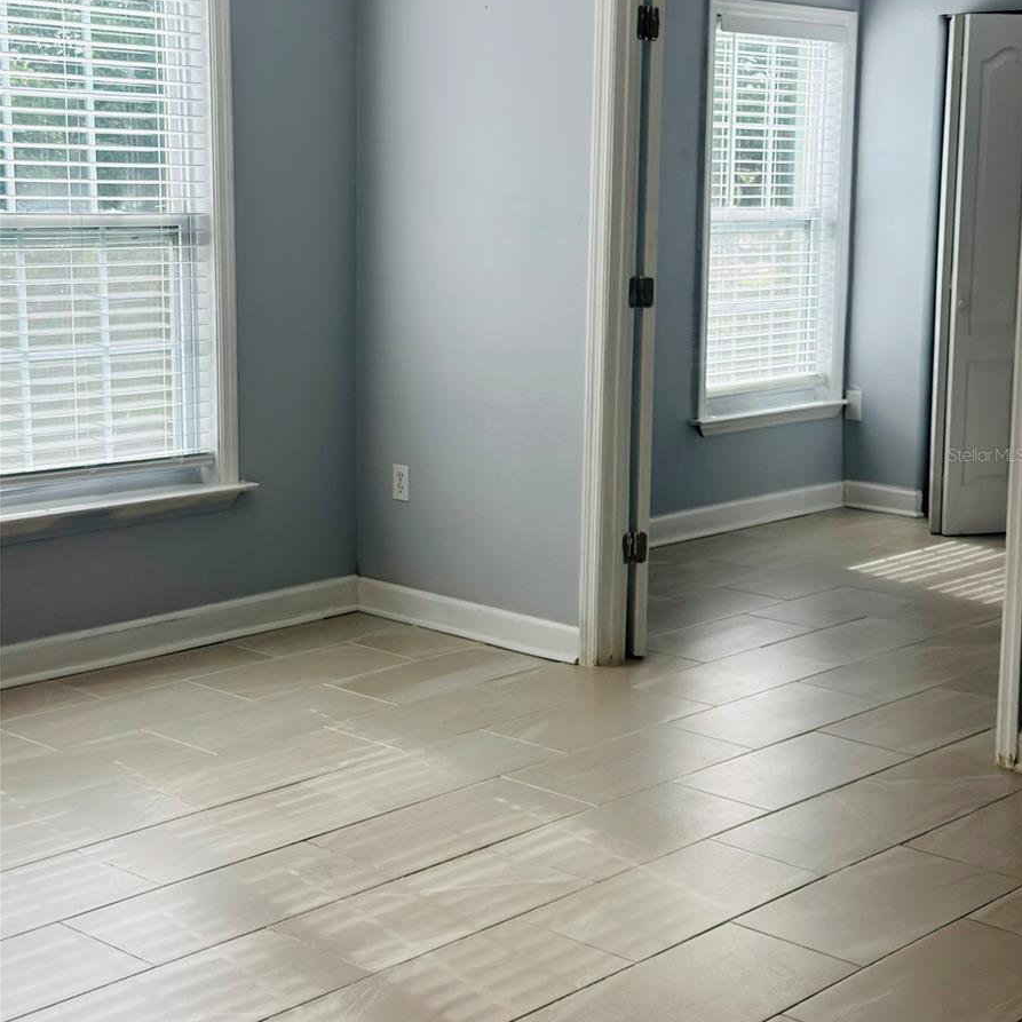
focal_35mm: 57
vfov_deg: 30.0
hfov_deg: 30.0
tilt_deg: -8.1
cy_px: 454
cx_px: 514
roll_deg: -1.0
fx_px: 1904
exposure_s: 1/506
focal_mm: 6.86
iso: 80
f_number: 1.78
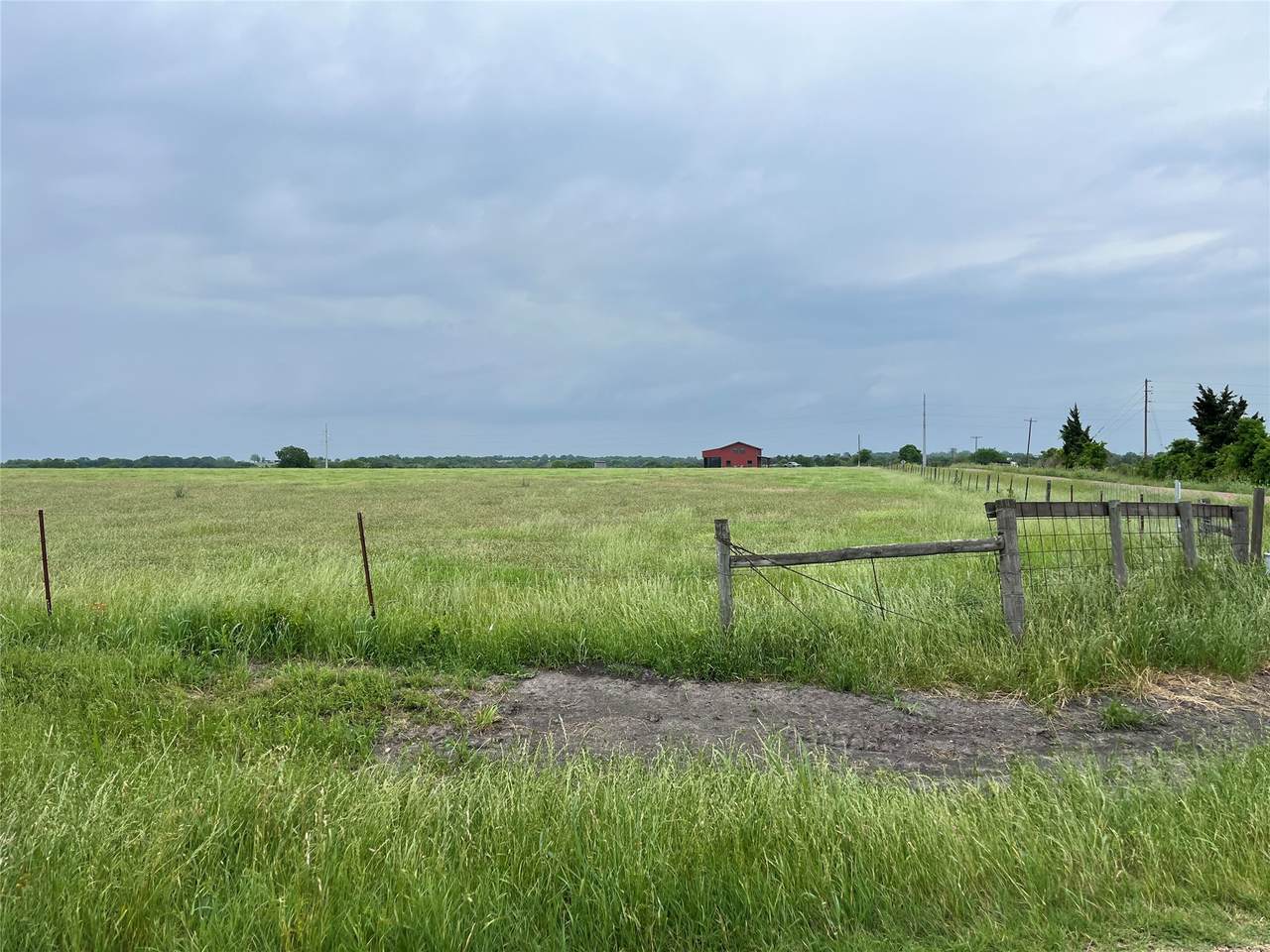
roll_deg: -0.4
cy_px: 476
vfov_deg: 53.1
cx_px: 635
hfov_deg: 67.3
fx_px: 954
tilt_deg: -1.1
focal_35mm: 26
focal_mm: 5.1
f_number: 1.6
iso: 50
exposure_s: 1/3413
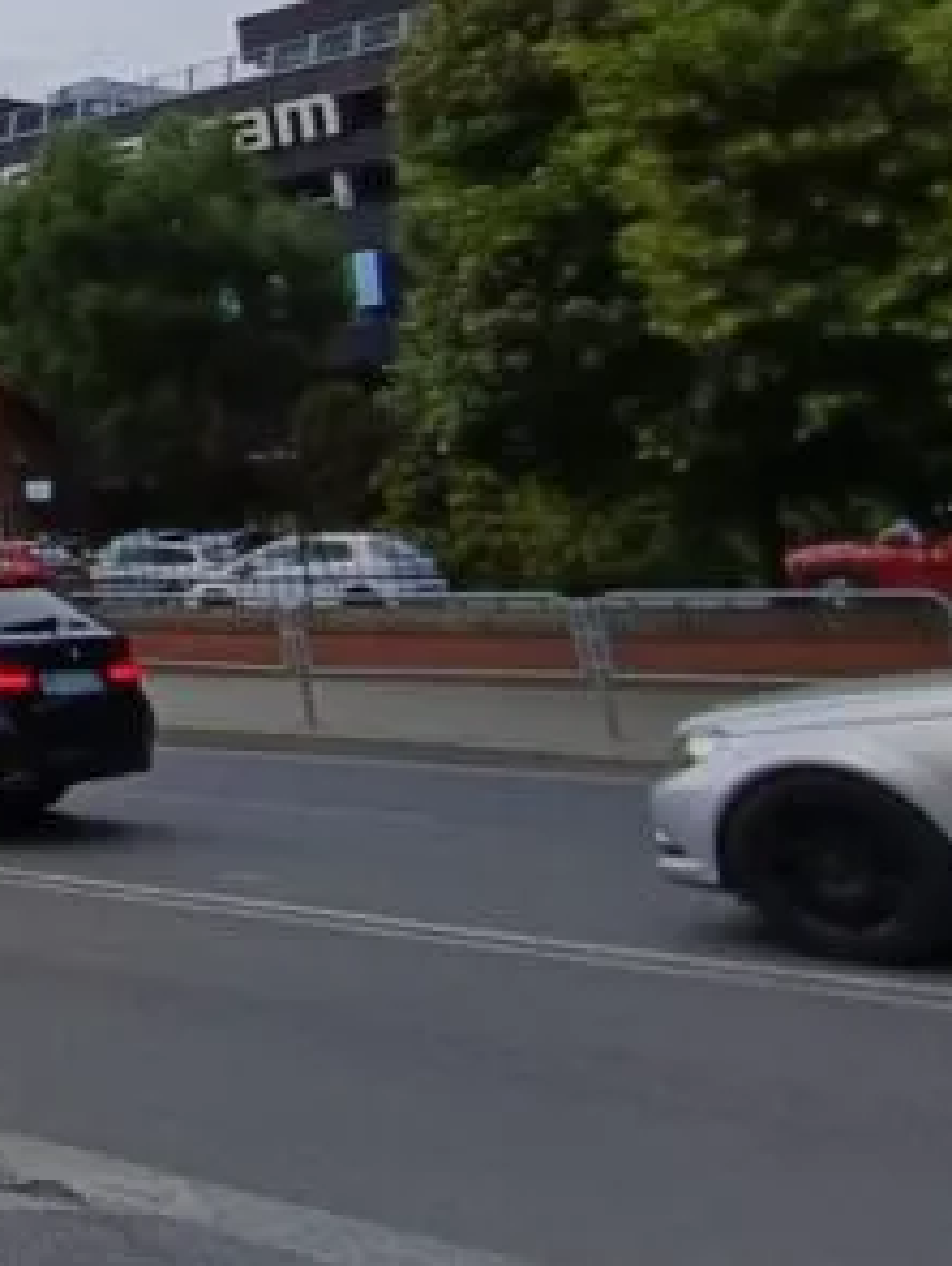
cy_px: 116
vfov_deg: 34.6
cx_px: -699
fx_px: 1903
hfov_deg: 20.8
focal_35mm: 52
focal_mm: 2.78
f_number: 2.2
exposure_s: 1/1577
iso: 64
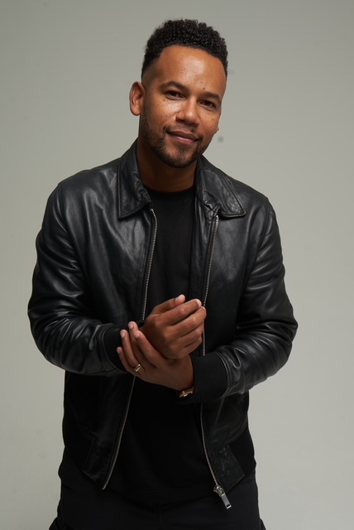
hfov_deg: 32.0
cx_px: 177
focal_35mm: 42
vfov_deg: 46.4
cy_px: 265
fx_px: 618
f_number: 13
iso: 100
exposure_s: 1/200
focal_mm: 28
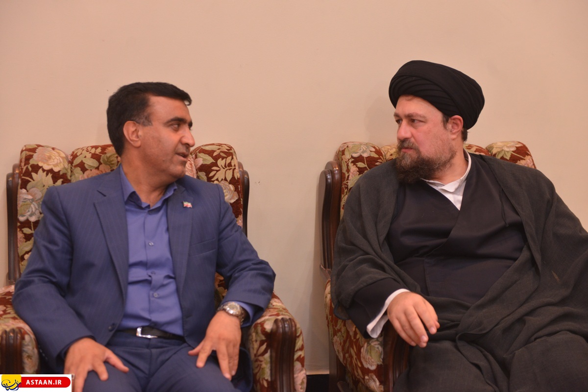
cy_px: 196
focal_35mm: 70
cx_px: 294
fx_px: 1143
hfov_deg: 28.8
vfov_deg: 19.5
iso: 1600
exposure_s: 1/50
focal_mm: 70
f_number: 3.5
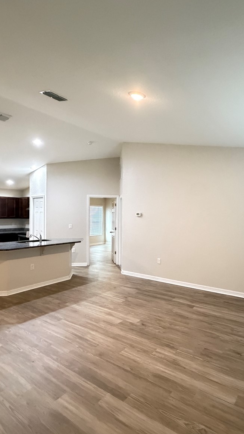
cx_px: 144
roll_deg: +0.3
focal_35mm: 21
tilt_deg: +0.4
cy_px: 215
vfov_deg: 83.8
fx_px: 241
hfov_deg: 53.3
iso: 1250
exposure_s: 1/60
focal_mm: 2.22
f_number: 2.2
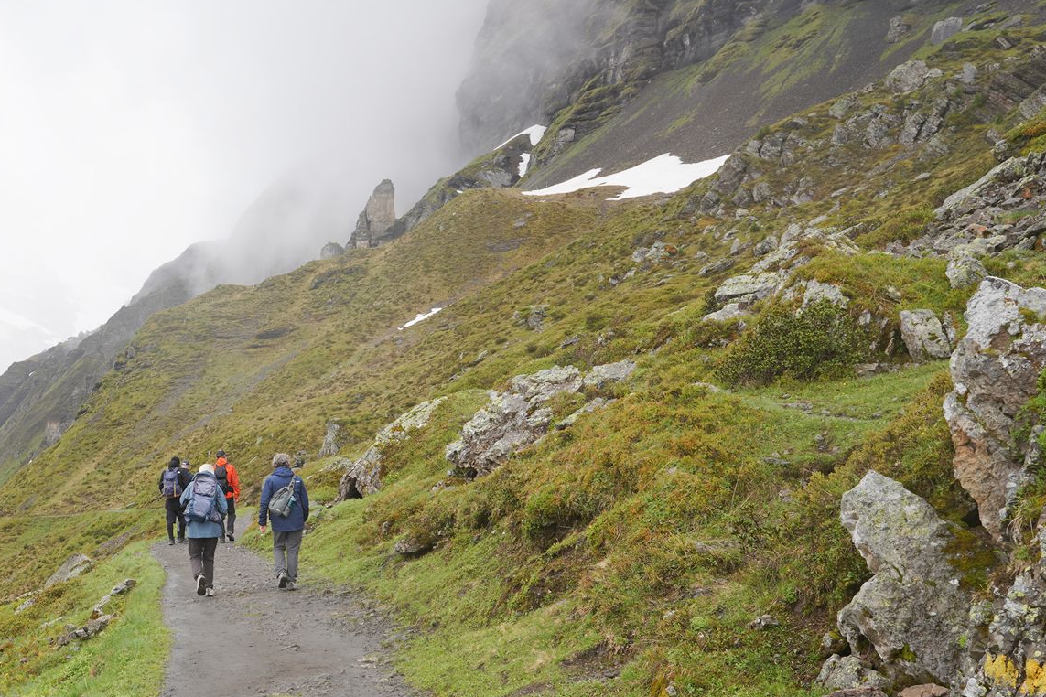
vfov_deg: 31.7
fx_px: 1220
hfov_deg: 44.9
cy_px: 445
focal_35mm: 42
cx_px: 265
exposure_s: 1/100
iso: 100
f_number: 9
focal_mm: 24
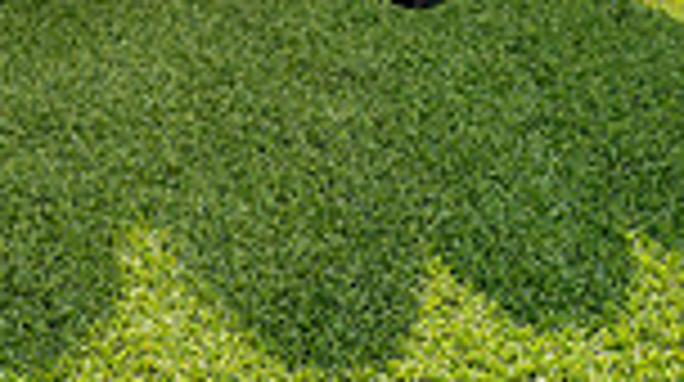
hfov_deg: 24.7
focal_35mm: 84
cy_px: -526
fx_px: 1521
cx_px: 94
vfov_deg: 11.8
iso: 320
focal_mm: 27
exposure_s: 1/250
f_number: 11
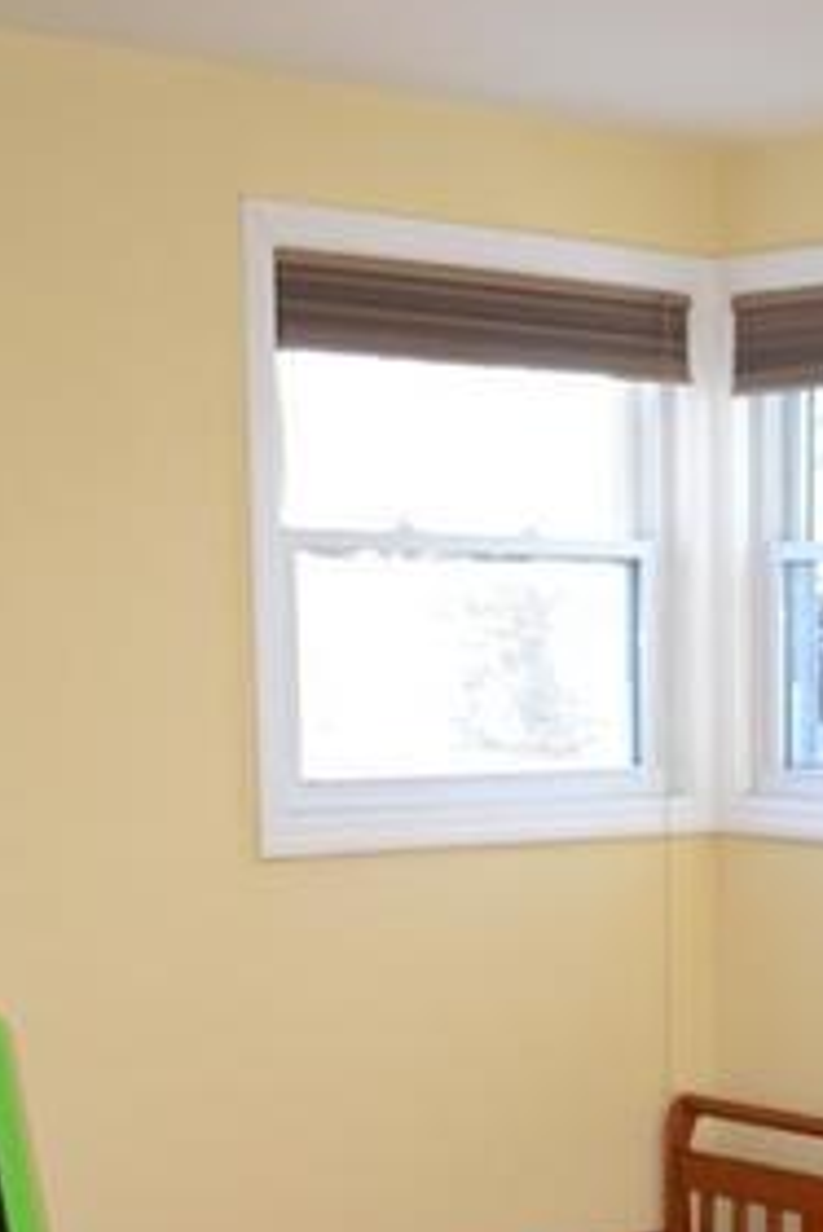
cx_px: 801
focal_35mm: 74
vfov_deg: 26.0
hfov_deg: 18.0
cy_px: 1210
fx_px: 2534
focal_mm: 18
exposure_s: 1/125
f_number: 4
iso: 250
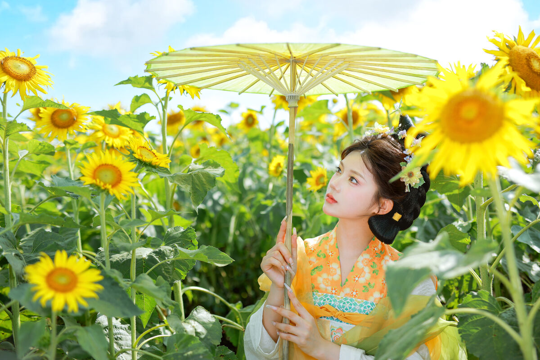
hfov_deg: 39.6
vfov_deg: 27.0
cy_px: 180
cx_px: 270
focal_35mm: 50
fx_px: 750
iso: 100
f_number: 2
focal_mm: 50
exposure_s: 1/2000
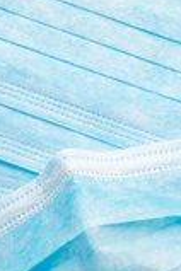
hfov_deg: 5.9
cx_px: 5
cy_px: 153
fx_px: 1742
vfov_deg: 8.9
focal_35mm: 231
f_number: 10
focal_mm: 62
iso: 100
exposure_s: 1/125
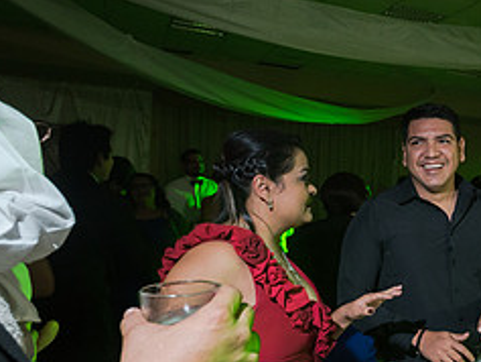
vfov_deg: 35.8
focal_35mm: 40
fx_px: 556
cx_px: 530
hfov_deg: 38.6
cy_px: 225
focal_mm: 17
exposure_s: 1/100
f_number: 4
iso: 1600
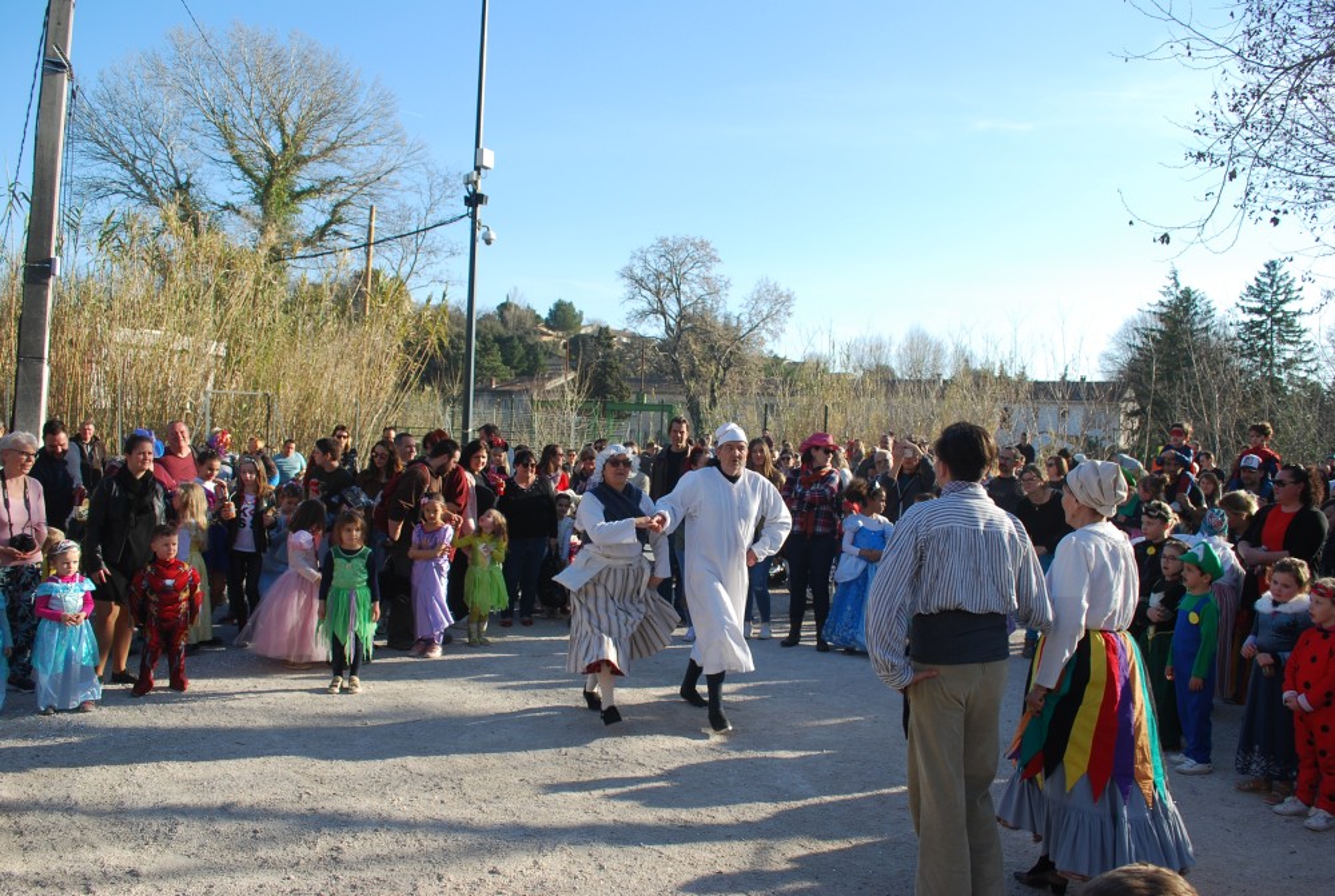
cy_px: 448
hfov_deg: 67.3
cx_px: 668
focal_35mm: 27
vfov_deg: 48.1
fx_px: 1003
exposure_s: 1/160
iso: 100
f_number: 6.3
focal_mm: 18
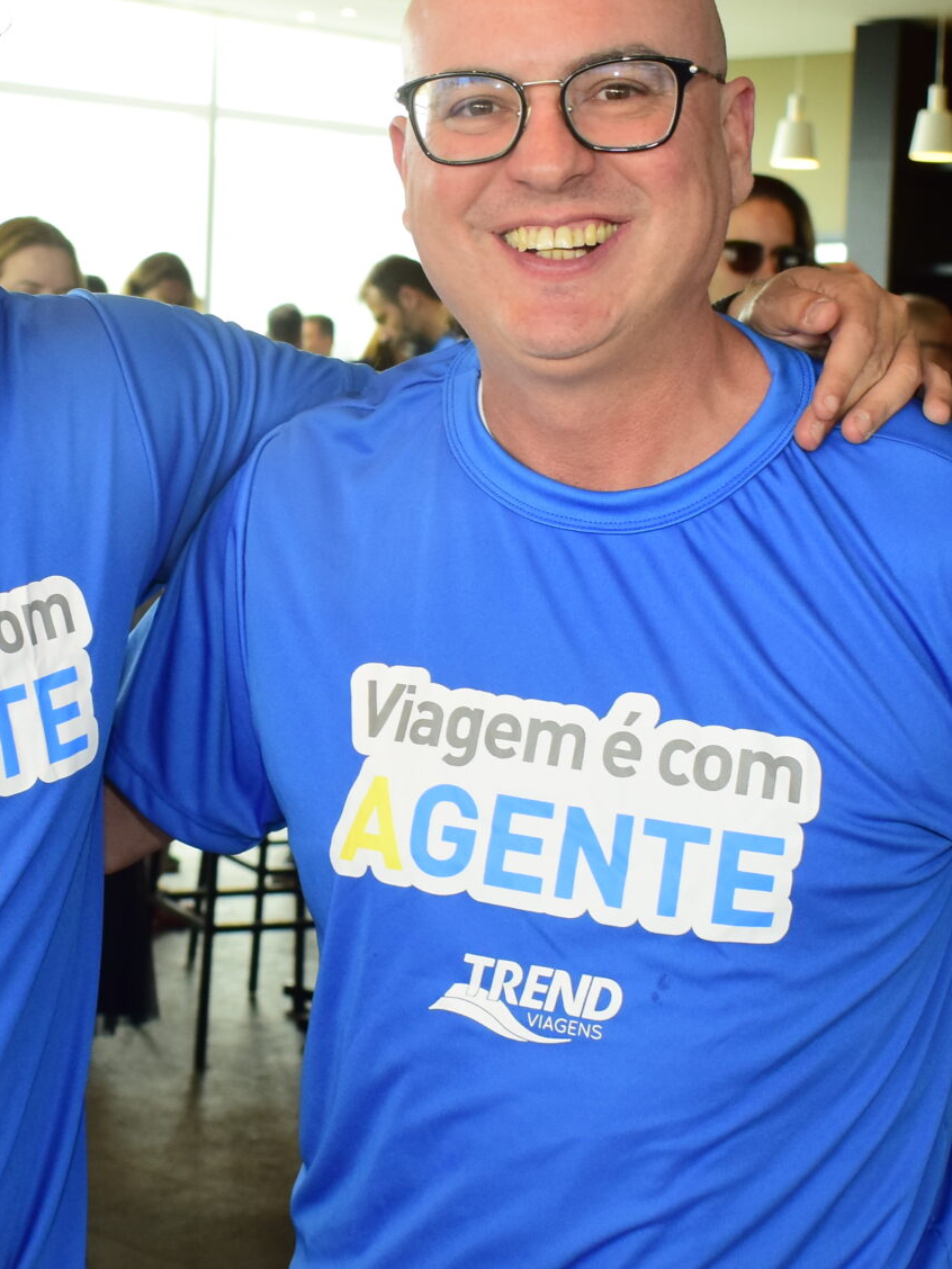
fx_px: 2640
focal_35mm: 72
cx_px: 267
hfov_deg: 20.3
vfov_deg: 27.0
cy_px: 572
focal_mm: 22
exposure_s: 1/160
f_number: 3.8
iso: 800
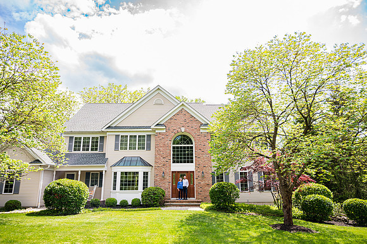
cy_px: 122
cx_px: 184
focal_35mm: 24
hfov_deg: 72.9
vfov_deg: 52.3
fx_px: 249
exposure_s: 1/400
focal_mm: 24
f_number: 4
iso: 125
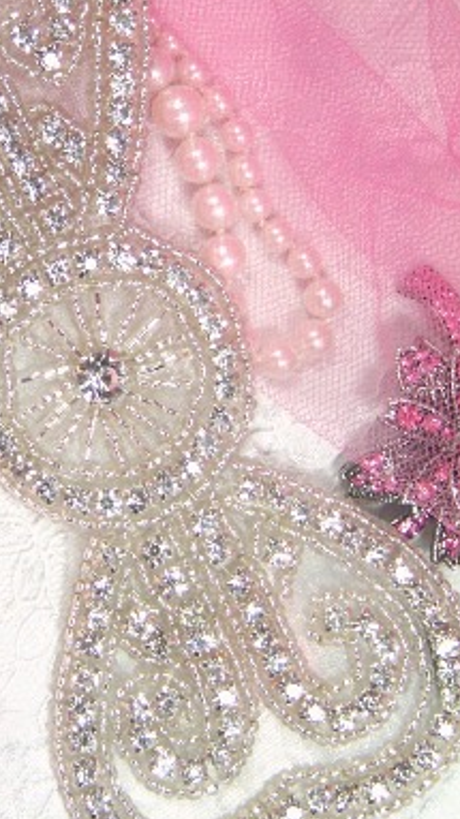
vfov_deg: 19.3
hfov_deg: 10.9
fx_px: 2411
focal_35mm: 111
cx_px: 91
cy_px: 372
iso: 70
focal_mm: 13.2
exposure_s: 1/60
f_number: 3.2
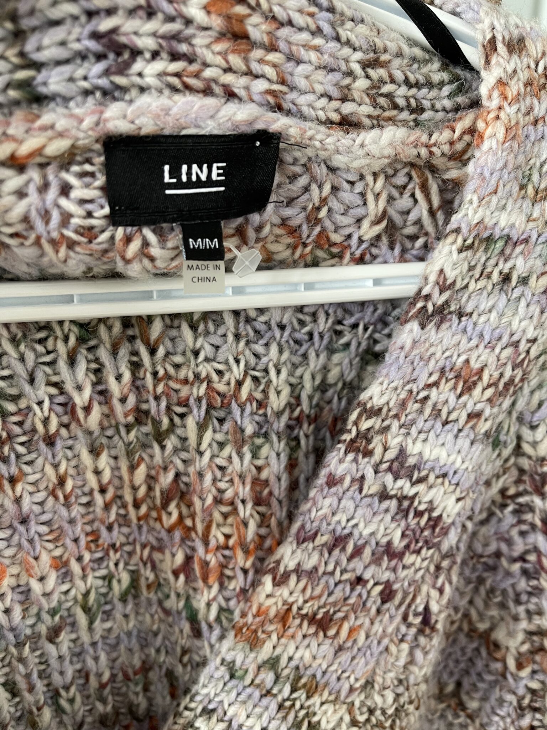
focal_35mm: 25
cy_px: 365
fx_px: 527
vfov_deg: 69.4
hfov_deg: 54.9
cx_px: 274
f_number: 1.6
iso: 125
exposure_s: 1/66
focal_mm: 5.1
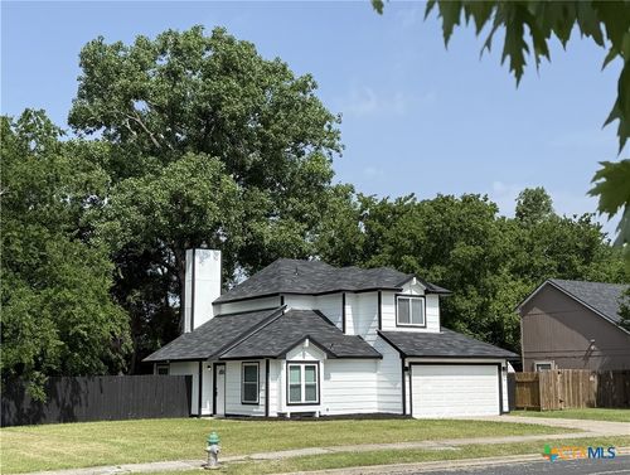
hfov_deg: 39.6
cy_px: 238
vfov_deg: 30.4
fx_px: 875
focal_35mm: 48
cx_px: 315
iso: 80
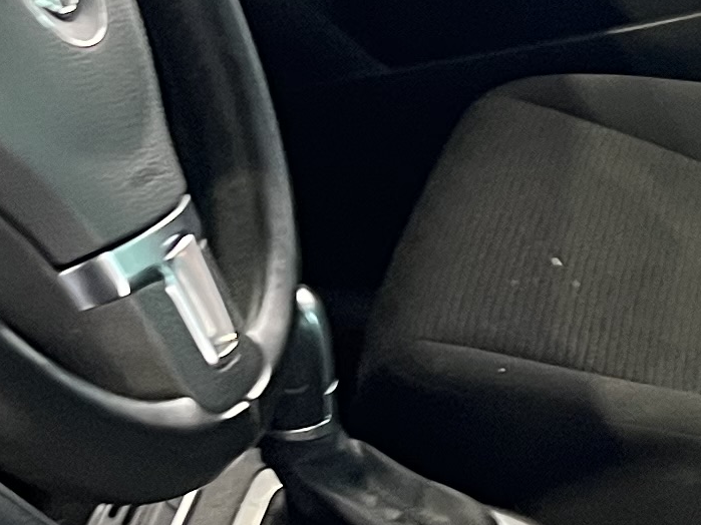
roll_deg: -0.4
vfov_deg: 9.9
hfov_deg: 13.1
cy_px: 110
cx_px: 559
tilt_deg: -16.6
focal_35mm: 150
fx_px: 3037
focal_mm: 5.7
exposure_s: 1/60
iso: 200
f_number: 1.5
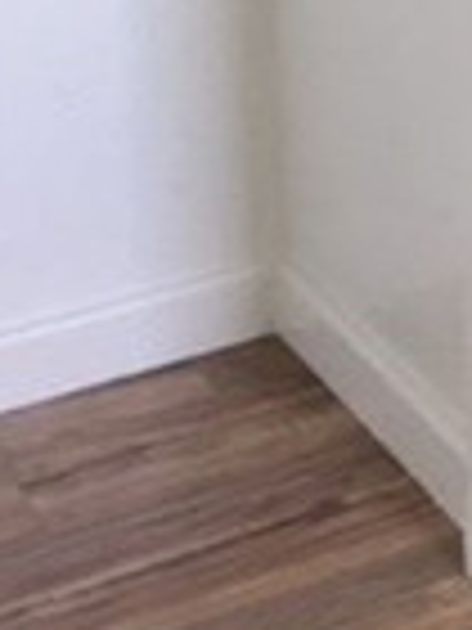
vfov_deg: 13.7
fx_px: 2418
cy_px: -382
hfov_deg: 10.2
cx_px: 989
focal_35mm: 133
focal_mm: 4.15
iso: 25
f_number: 2.2
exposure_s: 1/30
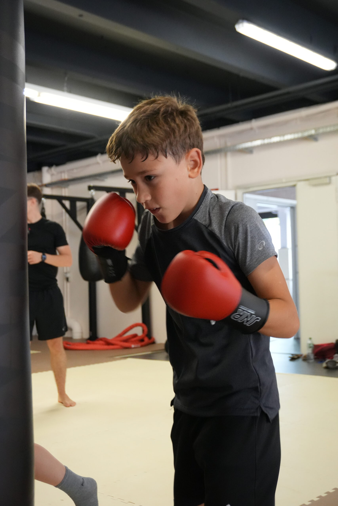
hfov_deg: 30.9
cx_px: 169
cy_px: 253
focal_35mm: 44
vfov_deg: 45.0
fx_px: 612
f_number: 4.5
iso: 4000
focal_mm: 29
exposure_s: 1/160
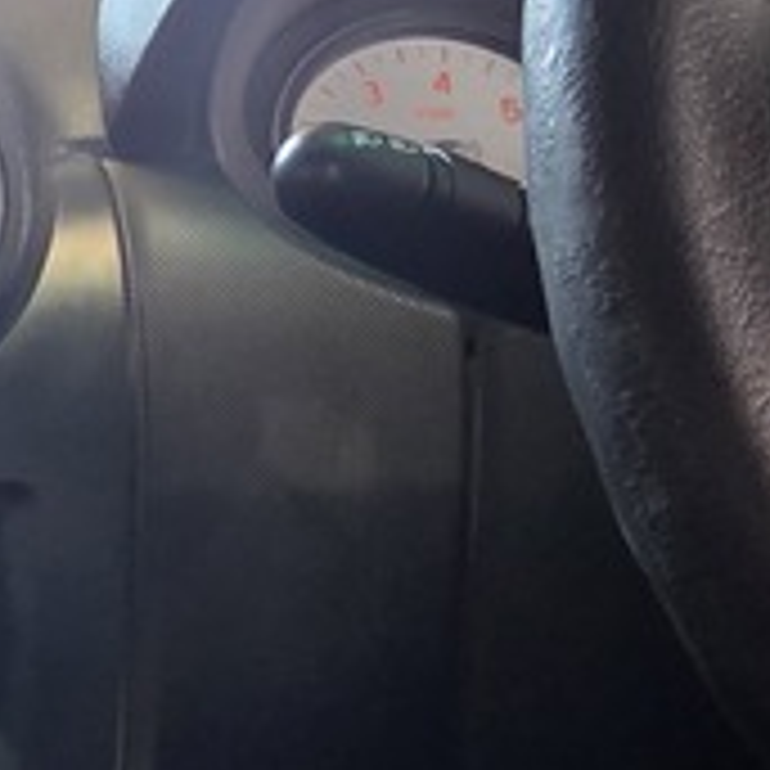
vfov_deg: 24.9
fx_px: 1736
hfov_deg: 21.3
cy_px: 495
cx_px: -369
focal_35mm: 69
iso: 160
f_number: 2.2
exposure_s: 1/50
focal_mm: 2.2
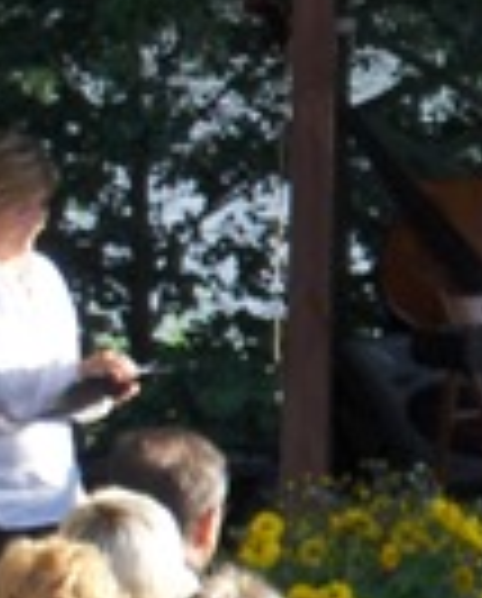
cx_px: 1194
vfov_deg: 4.0
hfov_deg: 3.1
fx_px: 8672
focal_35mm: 488
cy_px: 180
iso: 100
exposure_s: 1/125
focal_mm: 22.5
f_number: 5
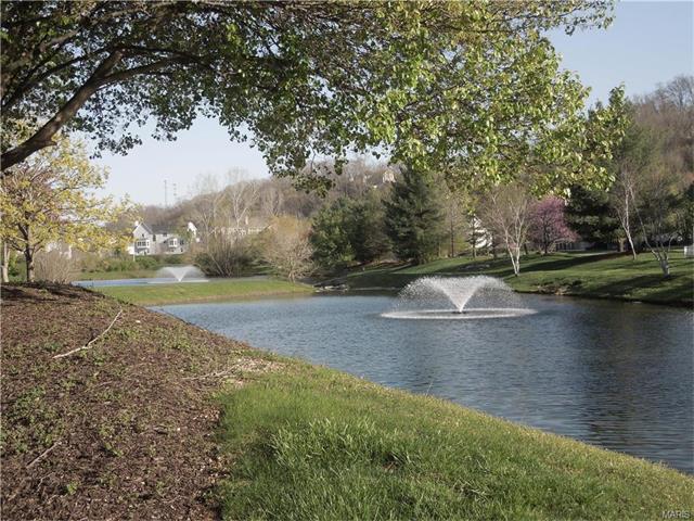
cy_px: 260
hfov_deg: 39.7
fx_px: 962
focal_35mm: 48
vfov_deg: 30.3
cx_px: 347
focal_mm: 8.7
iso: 100
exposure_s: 1/400
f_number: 4
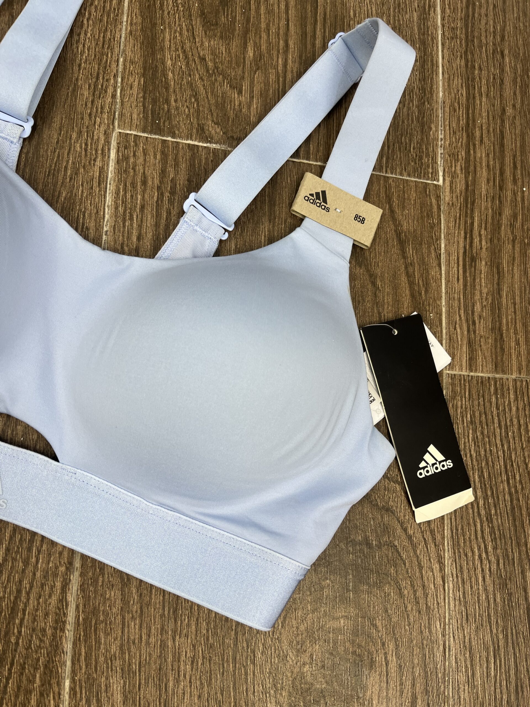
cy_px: 354
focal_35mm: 26
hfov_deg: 53.1
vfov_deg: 67.3
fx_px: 531
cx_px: 265
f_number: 1.6
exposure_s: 1/100
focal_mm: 5.1
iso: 40
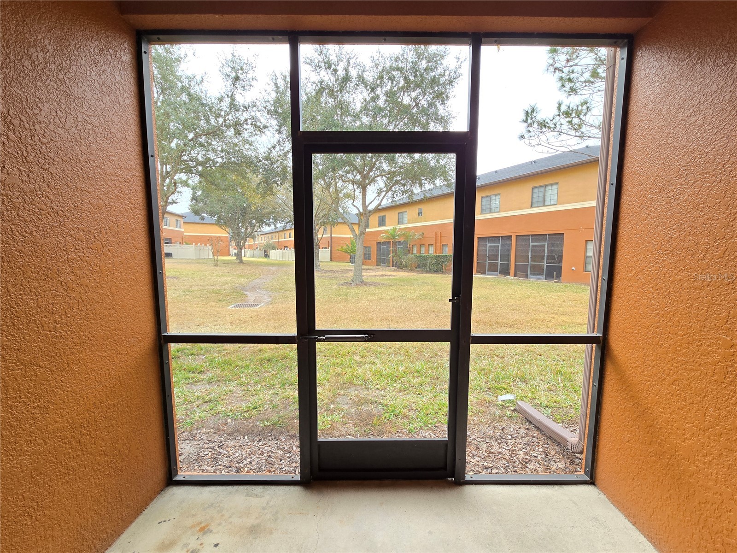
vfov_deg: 89.9
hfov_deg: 106.2
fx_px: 277
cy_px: 276
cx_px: 368
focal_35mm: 13
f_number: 2.2
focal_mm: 2.2
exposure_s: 1/140
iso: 50
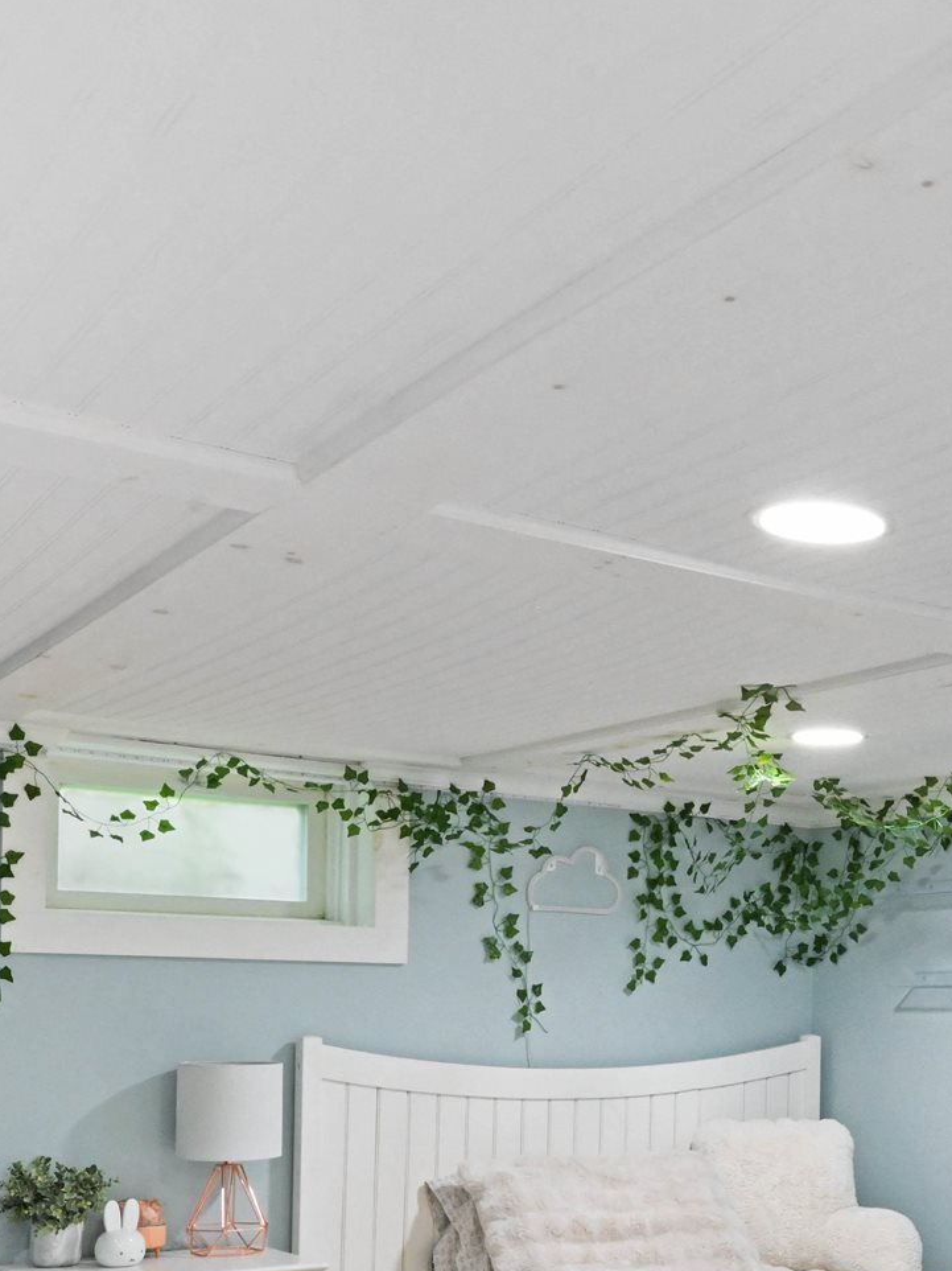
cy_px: 986
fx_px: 1577
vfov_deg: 42.2
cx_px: 819
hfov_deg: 32.3
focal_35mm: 43
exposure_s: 1/15
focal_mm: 14
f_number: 14
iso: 4000
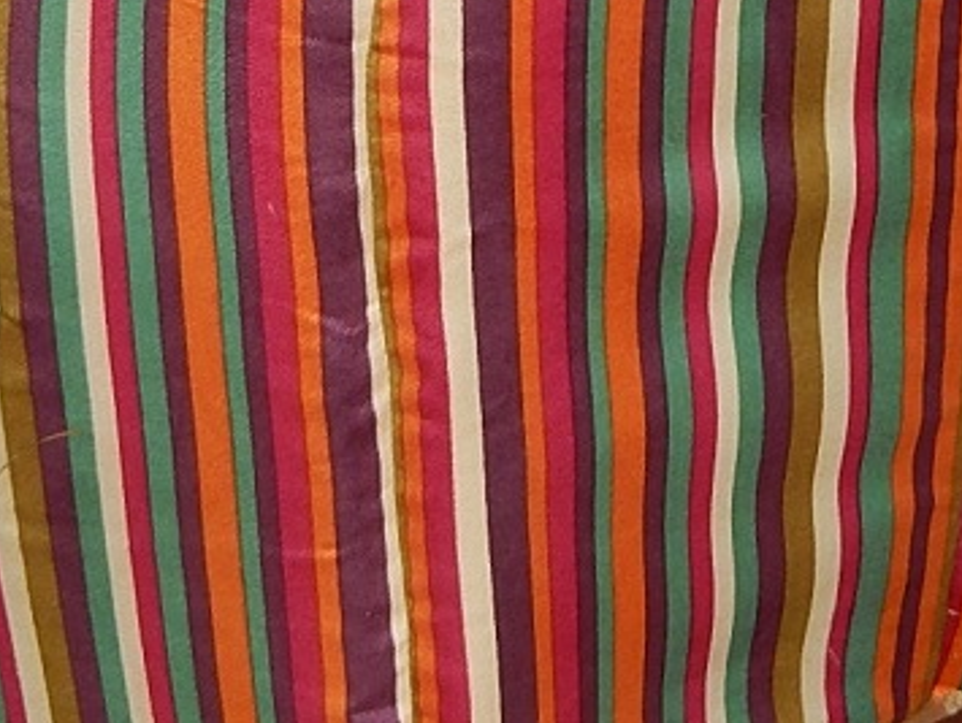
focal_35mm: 193
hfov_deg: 10.2
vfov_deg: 7.6
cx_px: 818
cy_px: -257
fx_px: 5369
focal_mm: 12
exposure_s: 1/30
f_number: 4.8
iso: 200
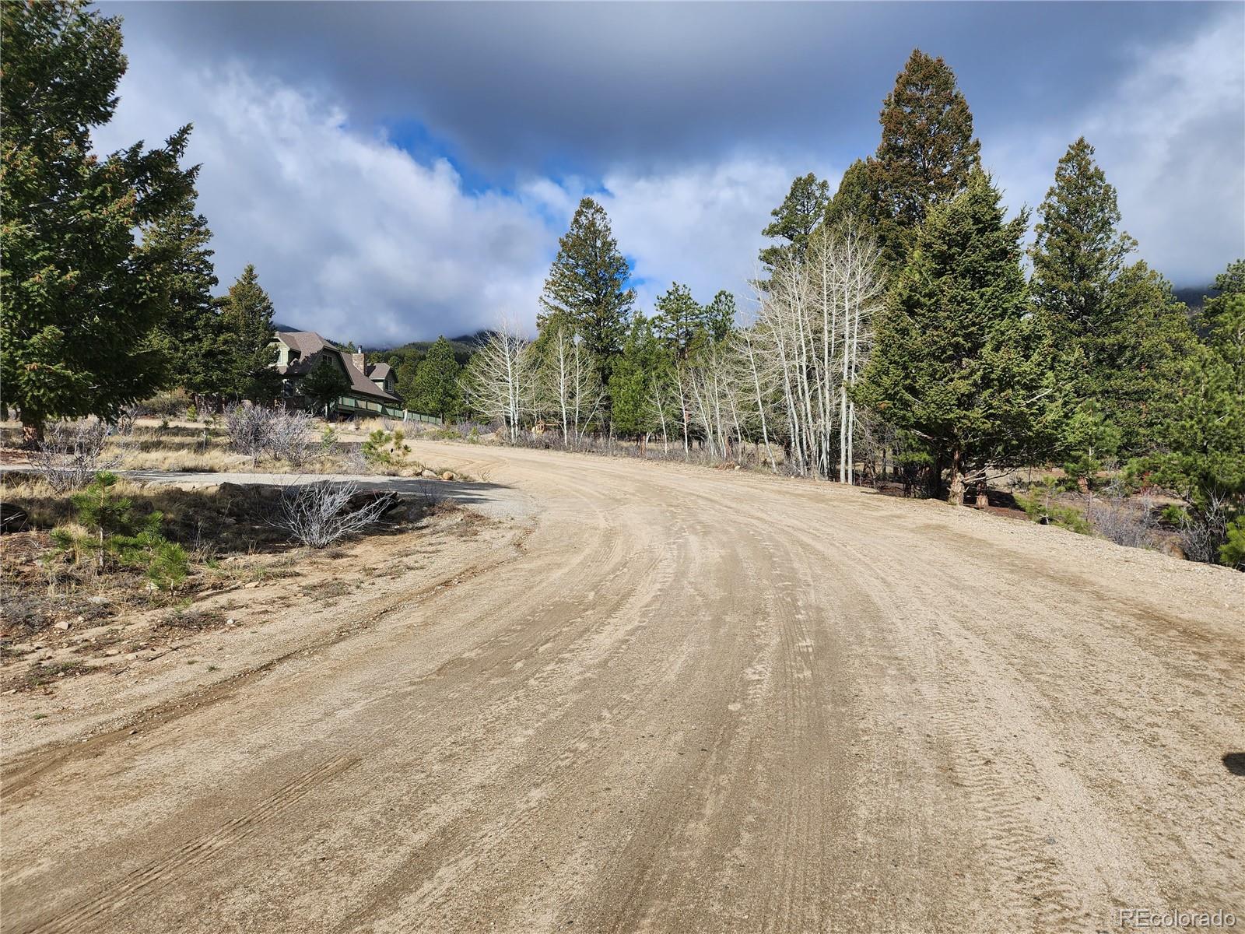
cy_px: 467
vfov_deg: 58.9
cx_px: 622
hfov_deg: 73.9
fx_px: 827
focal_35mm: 23
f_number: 1.8
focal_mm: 6.4
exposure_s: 1/1418
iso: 12
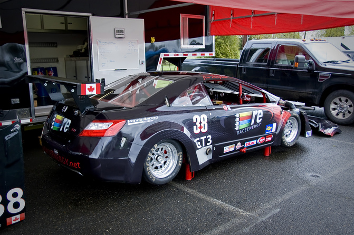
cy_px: 118
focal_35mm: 36
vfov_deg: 36.8
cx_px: 177
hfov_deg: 53.2
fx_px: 354
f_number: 3.8
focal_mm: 24
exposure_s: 1/125
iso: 200
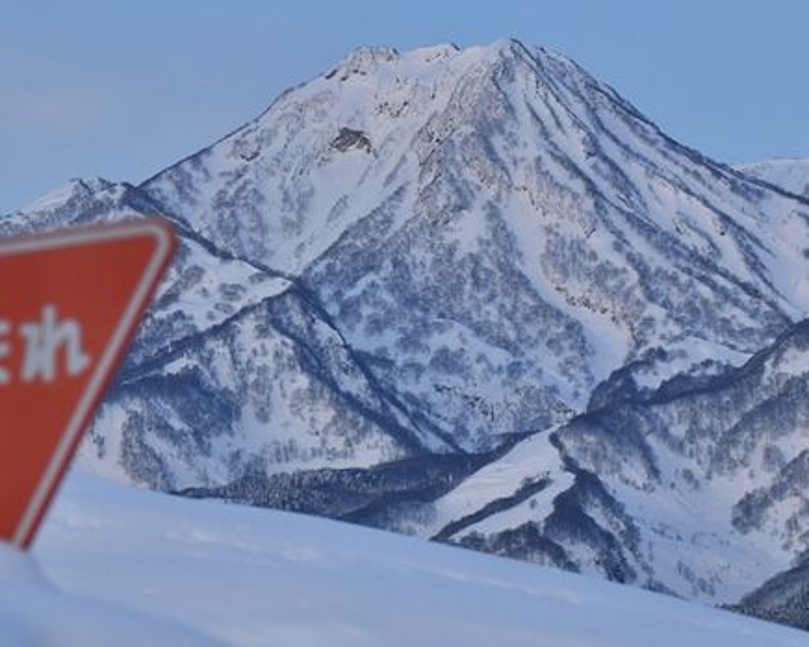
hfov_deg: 8.5
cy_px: 386
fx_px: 5460
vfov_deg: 6.8
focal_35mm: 228
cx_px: 298
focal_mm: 130
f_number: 8
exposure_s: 1/320
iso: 800
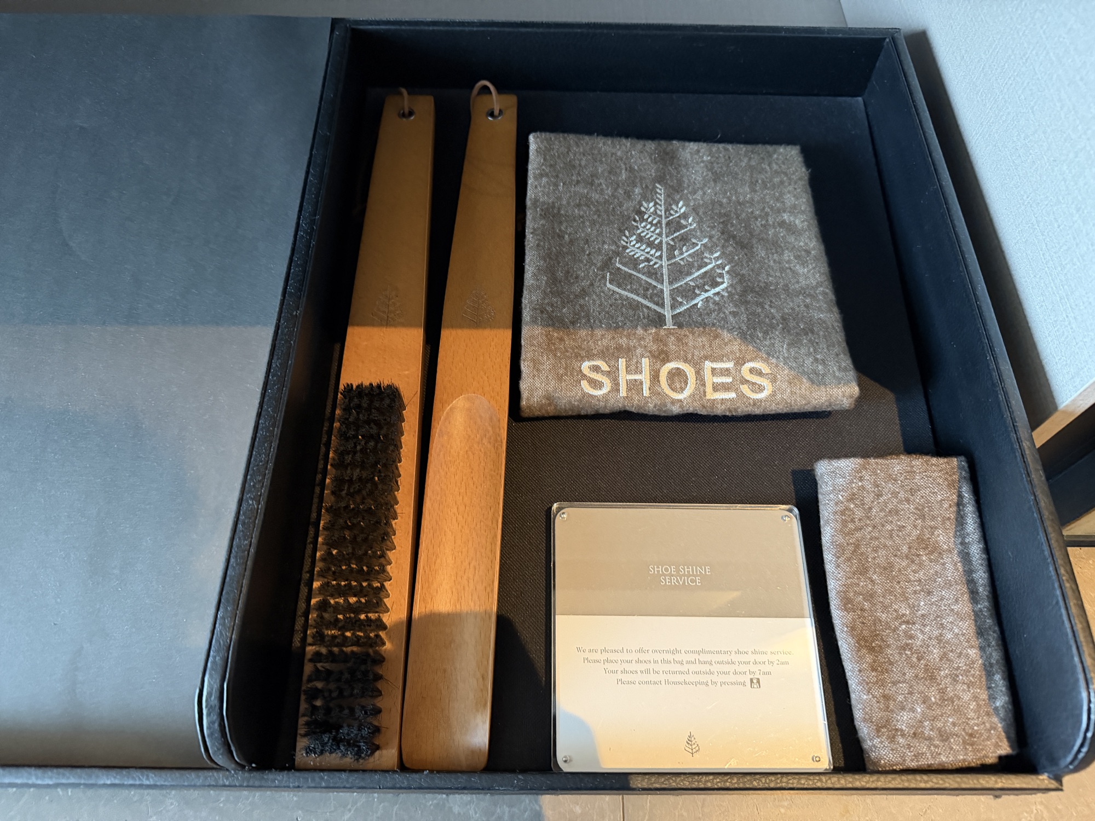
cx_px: 548
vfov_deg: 56.8
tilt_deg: -60.9
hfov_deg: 71.6
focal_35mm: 24
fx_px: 759
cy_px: 410
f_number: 1.78
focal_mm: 6.76
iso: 800
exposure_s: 1/38
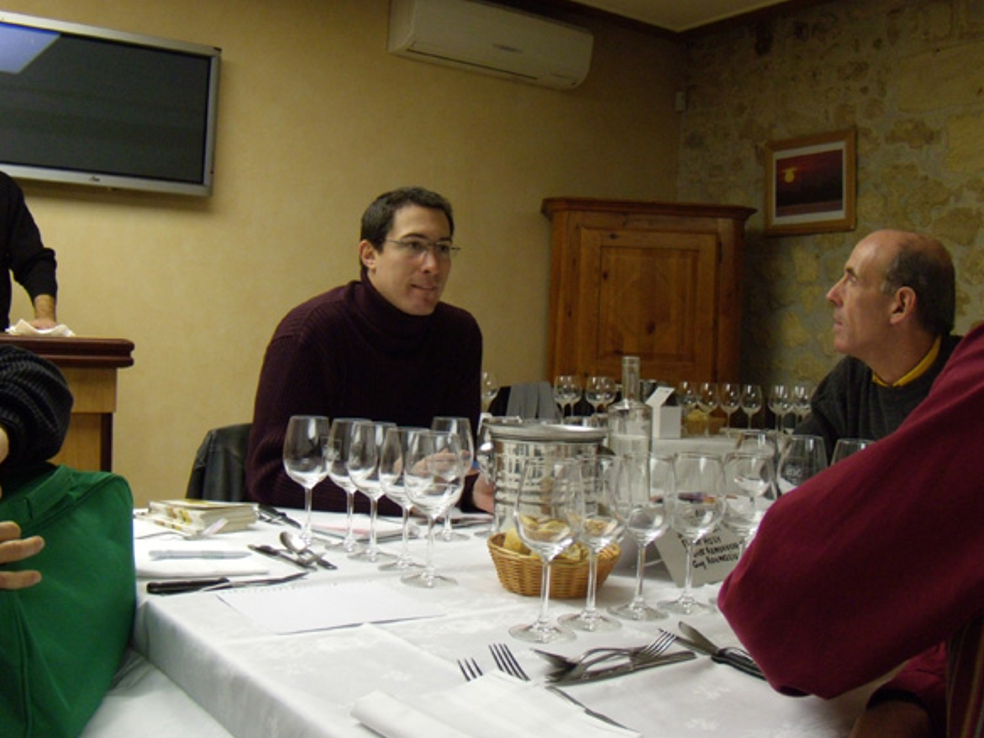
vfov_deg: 38.7
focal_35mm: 37
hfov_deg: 50.1
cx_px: 492
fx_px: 1052
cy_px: 366
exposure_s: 1/60
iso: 320
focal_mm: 6.4
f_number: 3.6
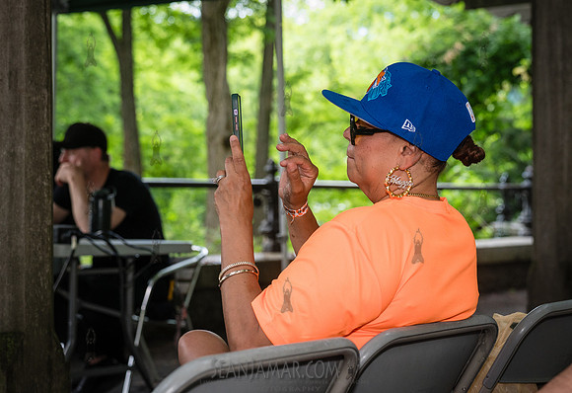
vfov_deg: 19.2
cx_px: 317
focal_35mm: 72
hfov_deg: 27.6
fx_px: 1162
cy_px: 191
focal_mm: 60
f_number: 4
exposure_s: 1/320
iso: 1250
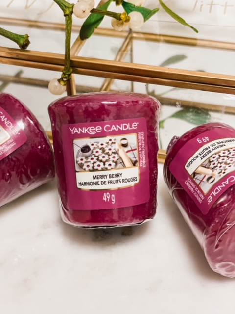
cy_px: 157
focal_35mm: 52
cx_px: 118
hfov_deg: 28.0
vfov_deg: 36.8
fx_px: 471
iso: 160
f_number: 2
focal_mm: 6
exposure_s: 1/50
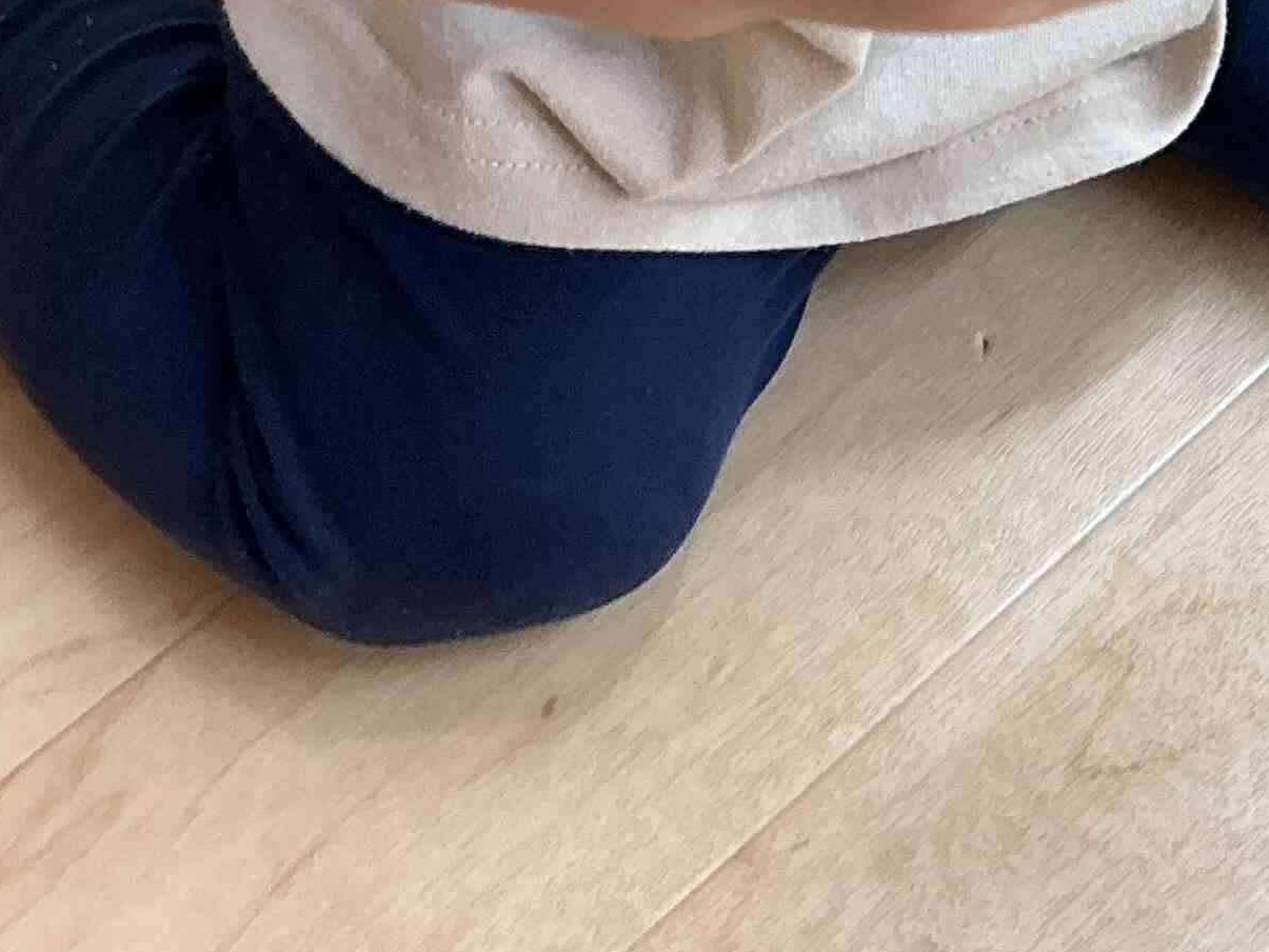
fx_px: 3556
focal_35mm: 97
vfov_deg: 14.2
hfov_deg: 19.4
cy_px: -523
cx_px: 1401
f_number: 1.8
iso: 50
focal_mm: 3
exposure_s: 1/60
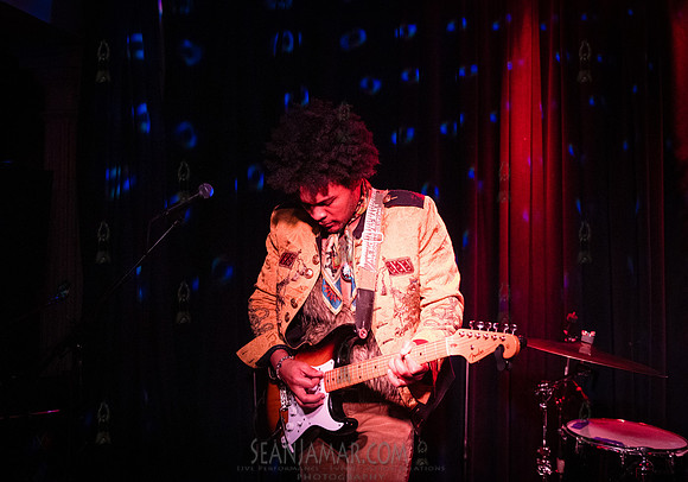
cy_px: 225
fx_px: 816
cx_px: 301
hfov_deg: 45.6
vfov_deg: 32.9
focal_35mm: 42
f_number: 3.2
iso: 12800
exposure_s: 1/320
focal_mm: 38
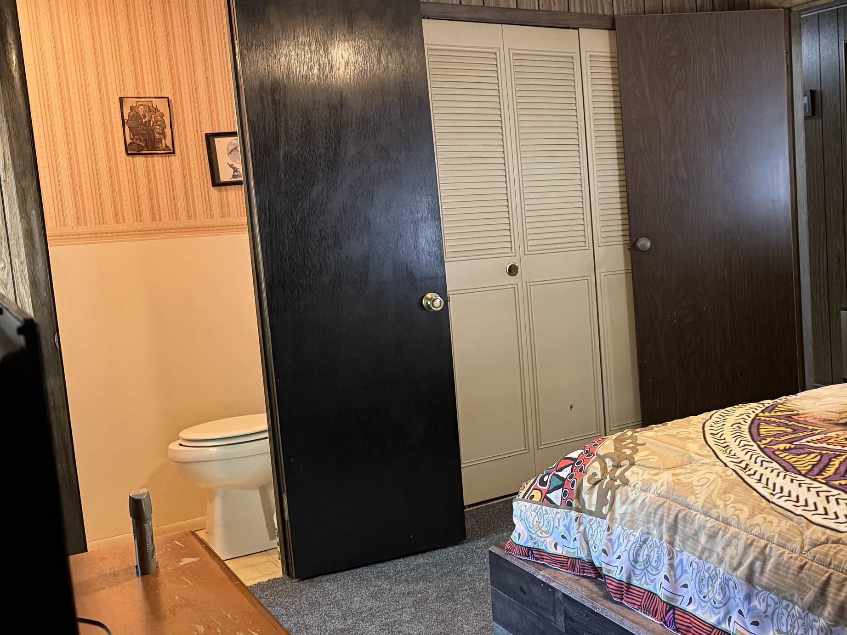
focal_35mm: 40
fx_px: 979
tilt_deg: -6.6
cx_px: 677
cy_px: 294
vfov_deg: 35.9
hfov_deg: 44.5
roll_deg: +3.2
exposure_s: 1/60
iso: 500
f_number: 1.78
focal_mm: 6.76
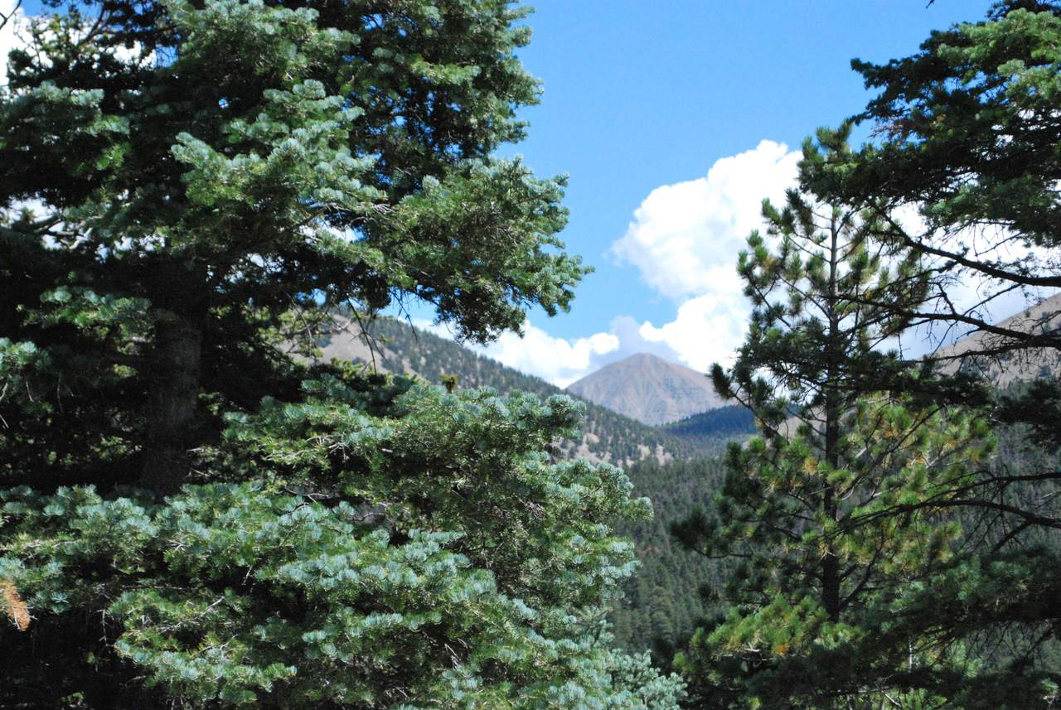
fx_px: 2434
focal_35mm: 82
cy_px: 355
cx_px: 530
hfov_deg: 24.6
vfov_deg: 16.6
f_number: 5.6
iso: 1600
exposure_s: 1/4000
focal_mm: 55
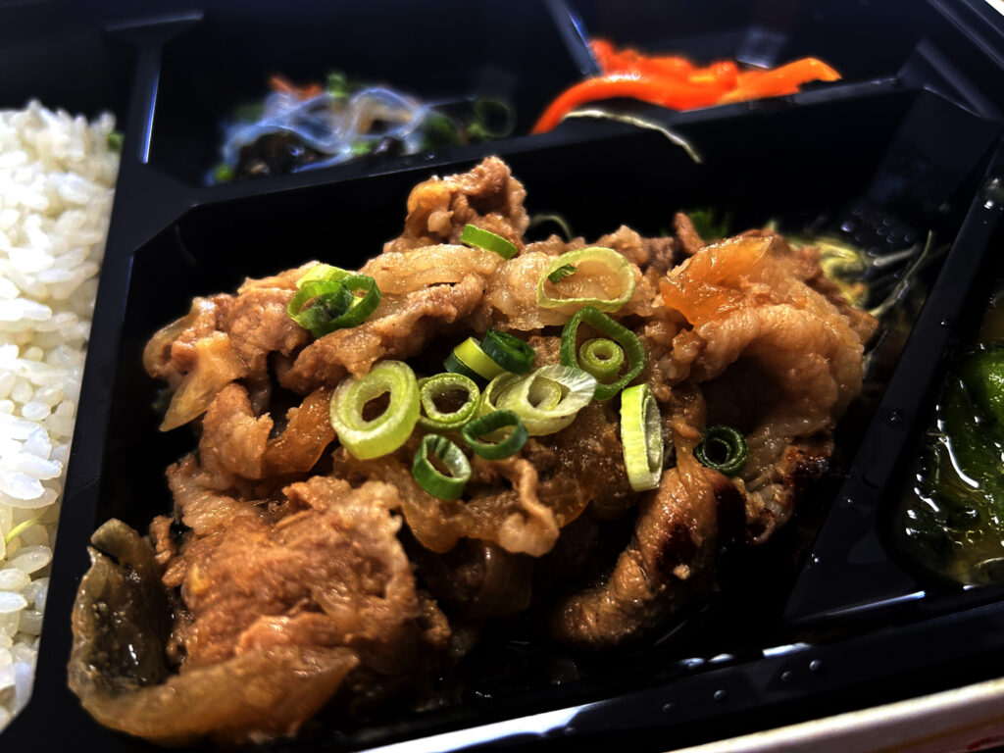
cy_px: 376
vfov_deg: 53.1
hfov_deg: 67.3
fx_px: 754
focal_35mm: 26
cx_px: 502
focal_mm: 5.7
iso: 125
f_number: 1.5
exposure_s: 1/77
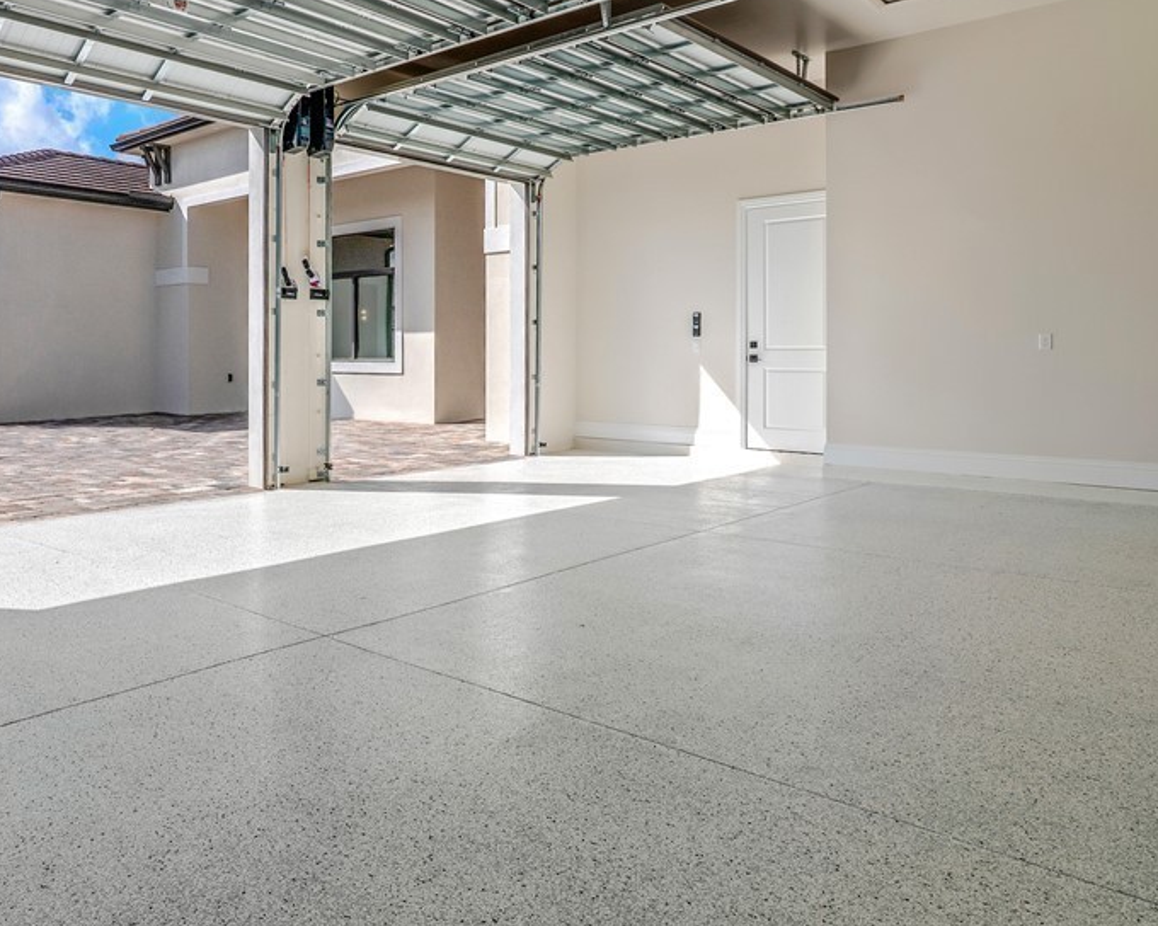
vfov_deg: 58.5
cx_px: 316
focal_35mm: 24
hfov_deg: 66.7
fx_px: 823
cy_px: 399
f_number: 10
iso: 320
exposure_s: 1/160
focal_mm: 16
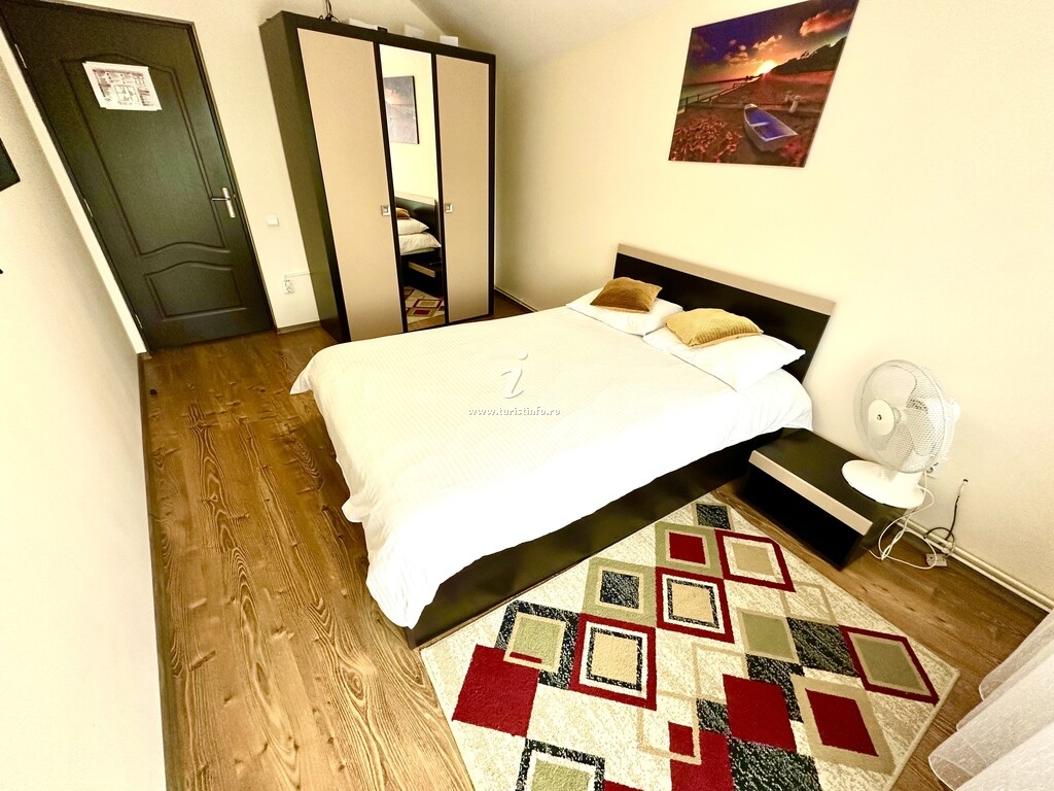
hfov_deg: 102.1
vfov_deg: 85.7
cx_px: 527
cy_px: 396
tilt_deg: -29.7
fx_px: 426
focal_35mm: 14
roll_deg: -2.8
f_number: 2.2
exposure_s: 1/99
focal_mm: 2.22
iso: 200
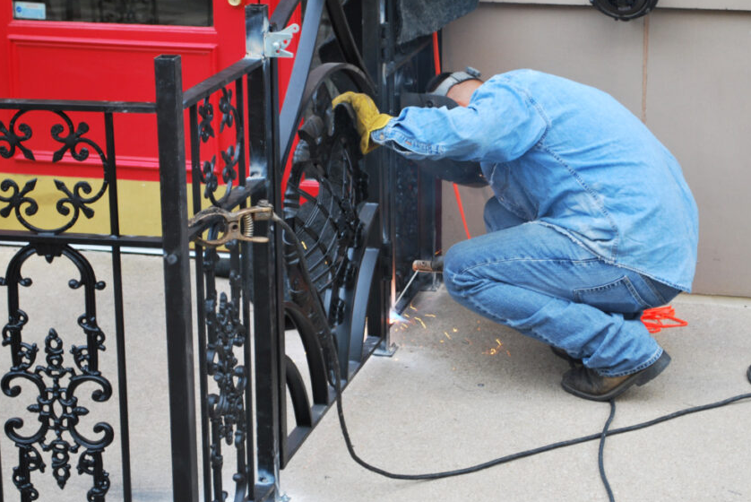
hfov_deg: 23.1
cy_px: 224
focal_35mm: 88
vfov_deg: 15.6
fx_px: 1837
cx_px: 432
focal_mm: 48
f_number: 5.6
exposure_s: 1/50
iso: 200
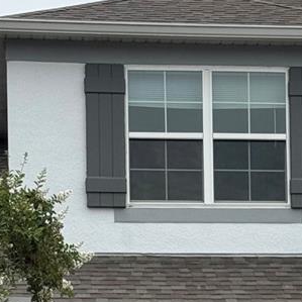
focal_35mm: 170
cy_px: 461
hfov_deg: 10.2
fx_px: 1678
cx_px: 254
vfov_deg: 10.0
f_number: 1.78
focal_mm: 6.76
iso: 64
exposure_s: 1/3534
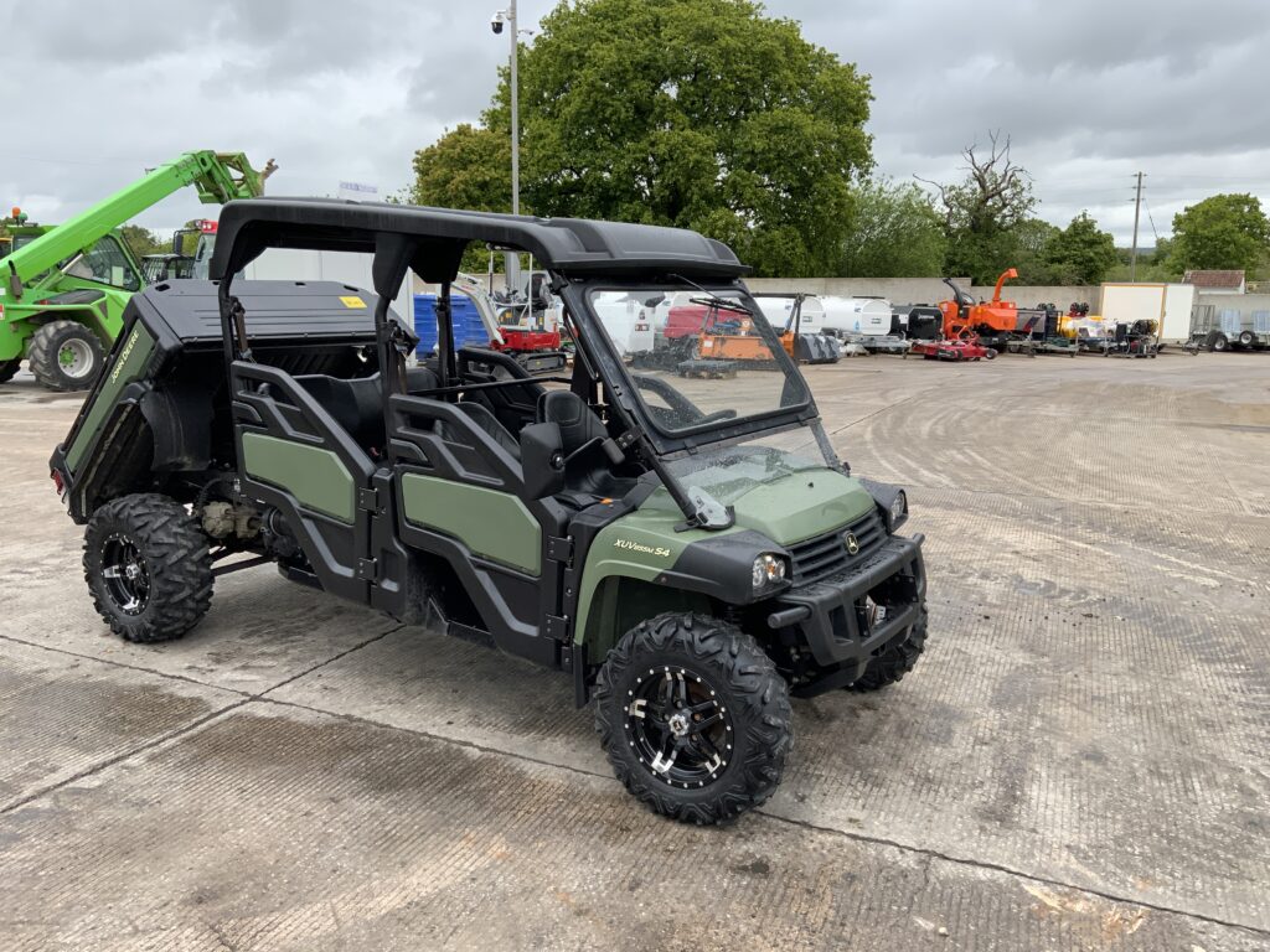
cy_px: 476
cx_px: 635
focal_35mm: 29
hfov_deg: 61.7
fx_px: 1064
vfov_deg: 48.2
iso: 16
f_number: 1.8
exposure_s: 1/540
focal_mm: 3
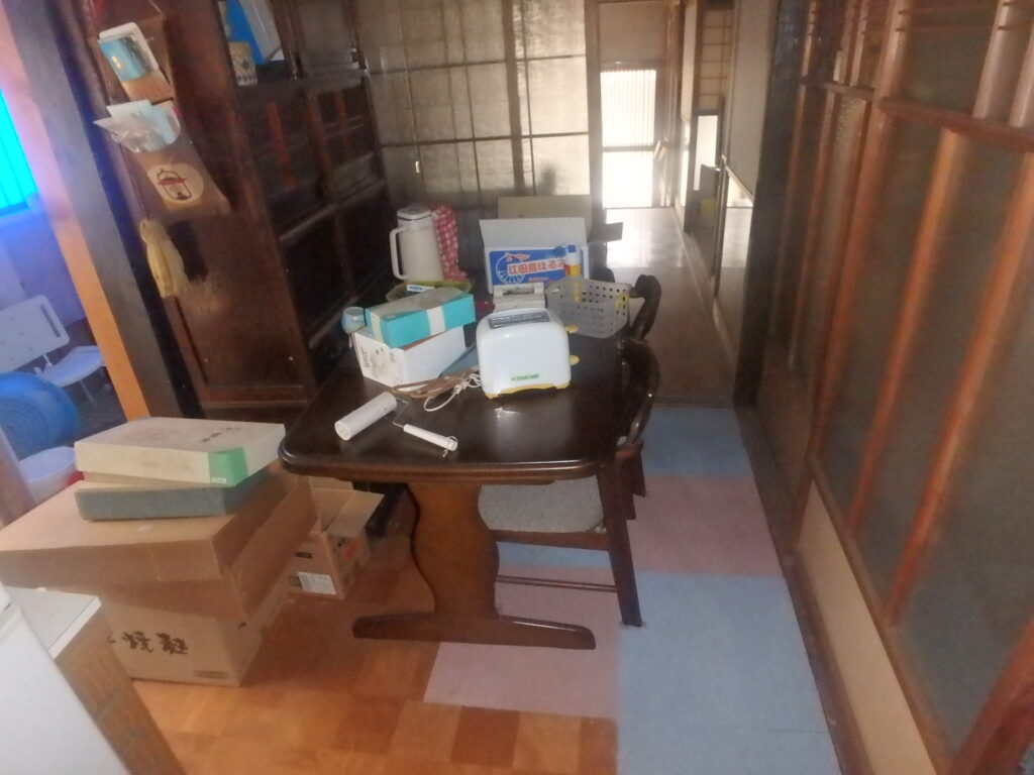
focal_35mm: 21
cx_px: 517
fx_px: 627
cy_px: 388
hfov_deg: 79.0
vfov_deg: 63.4
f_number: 6
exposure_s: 1/30
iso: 1600
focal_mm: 3.7
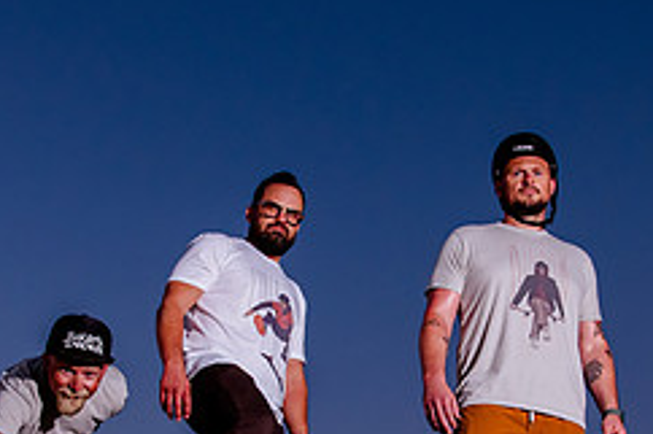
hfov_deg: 28.1
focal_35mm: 72
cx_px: 345
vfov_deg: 18.6
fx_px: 1305
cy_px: 373
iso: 2000
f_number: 5.6
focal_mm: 27
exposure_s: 1/400
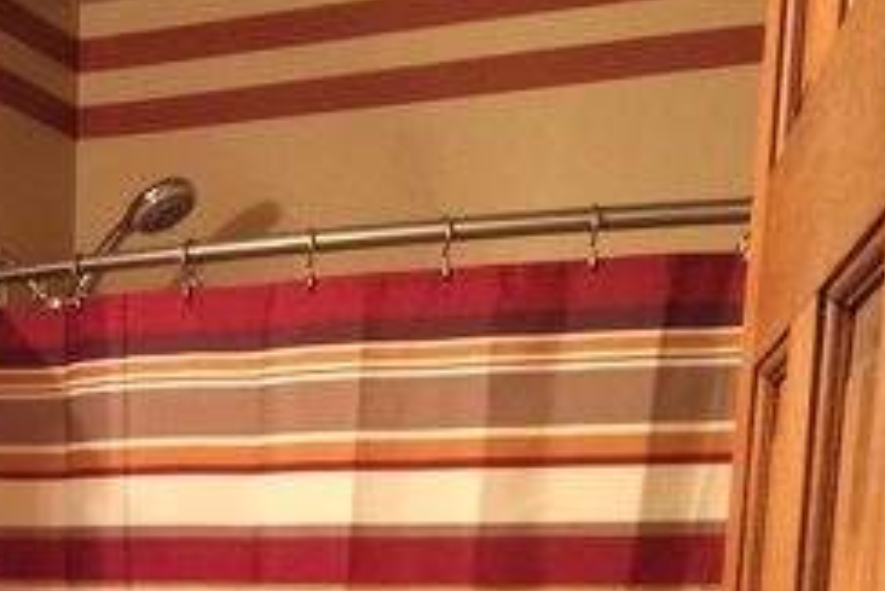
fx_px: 1943
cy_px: 841
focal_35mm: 79
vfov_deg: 16.1
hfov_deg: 23.9
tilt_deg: -6.2
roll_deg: -1.7
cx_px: -112
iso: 320
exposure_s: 1/30
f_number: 2.2
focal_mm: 4.15
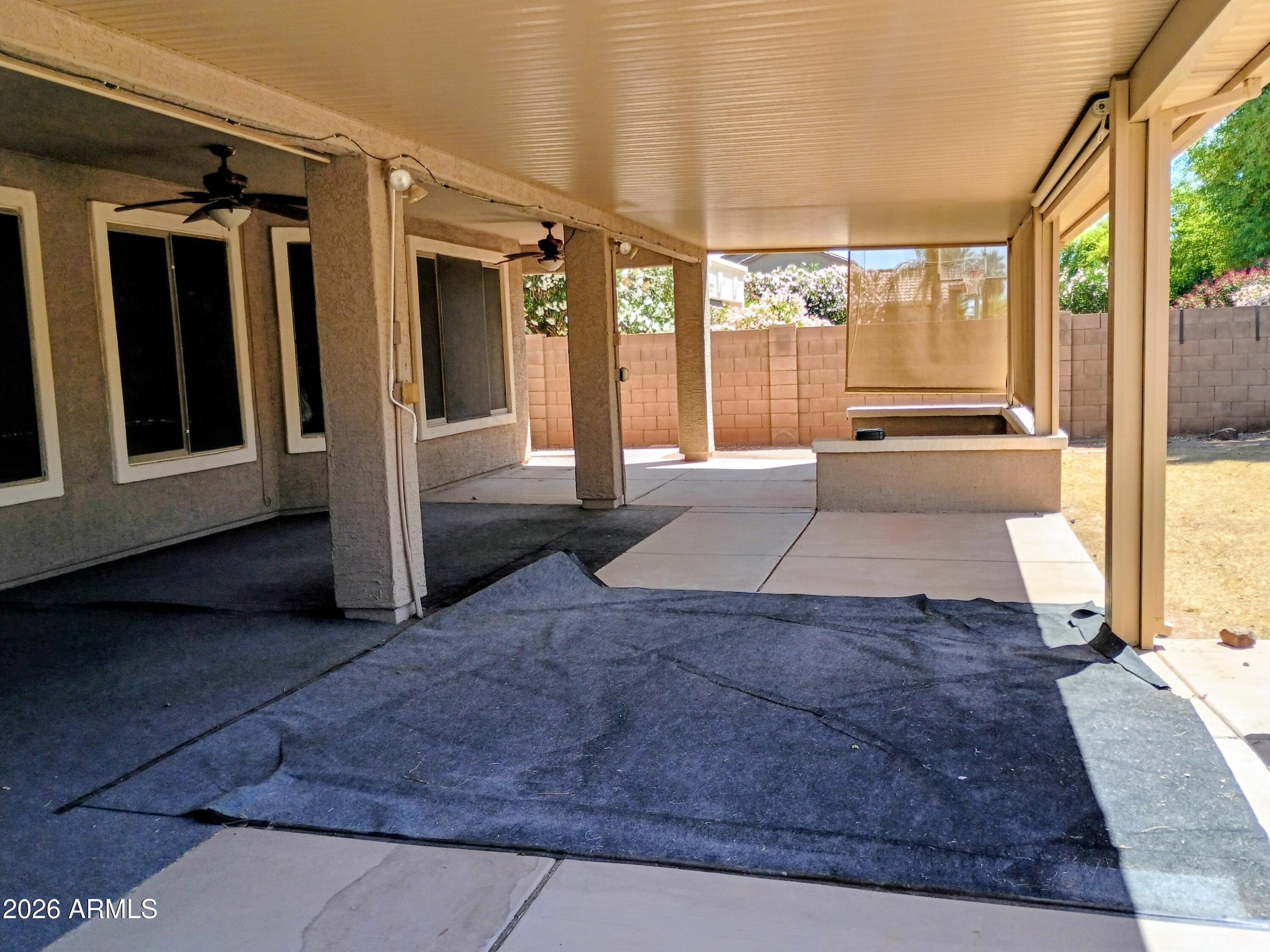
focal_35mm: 29
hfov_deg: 61.7
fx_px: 1064
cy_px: 476
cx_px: 635
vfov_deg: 48.2
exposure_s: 1/317
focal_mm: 4.27
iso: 100
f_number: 1.8
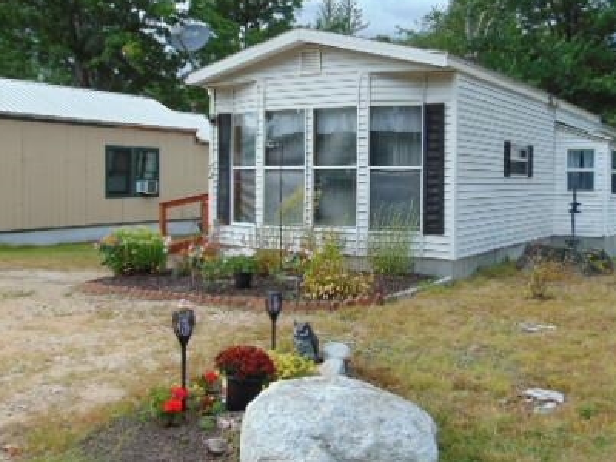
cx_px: 343
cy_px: 200
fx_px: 712
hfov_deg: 46.7
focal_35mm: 40
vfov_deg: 35.9
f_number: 3
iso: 80
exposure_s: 1/640
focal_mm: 4.5
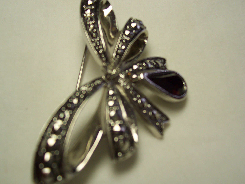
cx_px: 122
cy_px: 92
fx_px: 262
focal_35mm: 37
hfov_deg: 50.1
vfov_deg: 38.7
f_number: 2.8
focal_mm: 5.6
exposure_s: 1/250
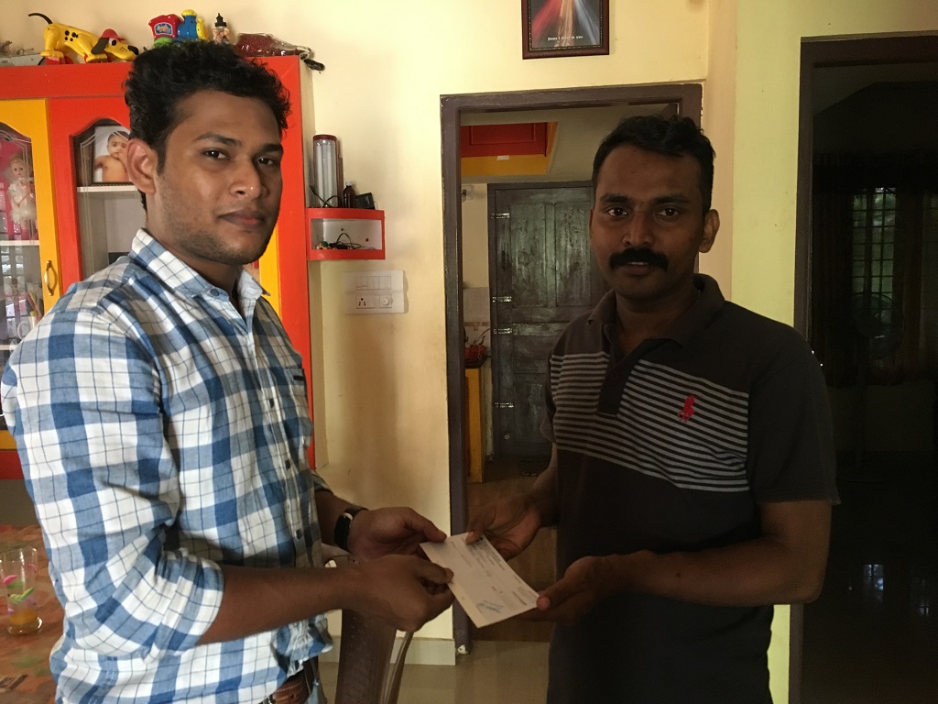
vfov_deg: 48.2
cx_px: 469
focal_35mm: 29
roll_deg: -0.1
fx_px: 786
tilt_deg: -6.8
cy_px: 352
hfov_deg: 61.7
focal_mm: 4.15
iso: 200
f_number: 2.2
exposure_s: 1/20
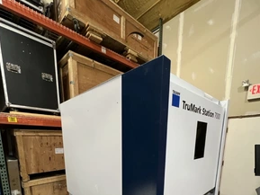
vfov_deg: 63.1
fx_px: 135
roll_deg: -2.2
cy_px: 165
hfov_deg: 87.7
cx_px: 131
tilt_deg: -10.8
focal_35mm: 18
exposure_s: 1/60
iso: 200
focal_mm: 1.57
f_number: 1.8
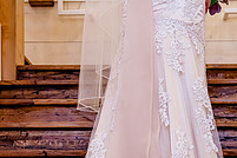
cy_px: 233
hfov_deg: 23.8
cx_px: 156
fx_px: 560
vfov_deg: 15.0
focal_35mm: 85
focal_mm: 38
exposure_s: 1/200
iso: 2000
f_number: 6.3
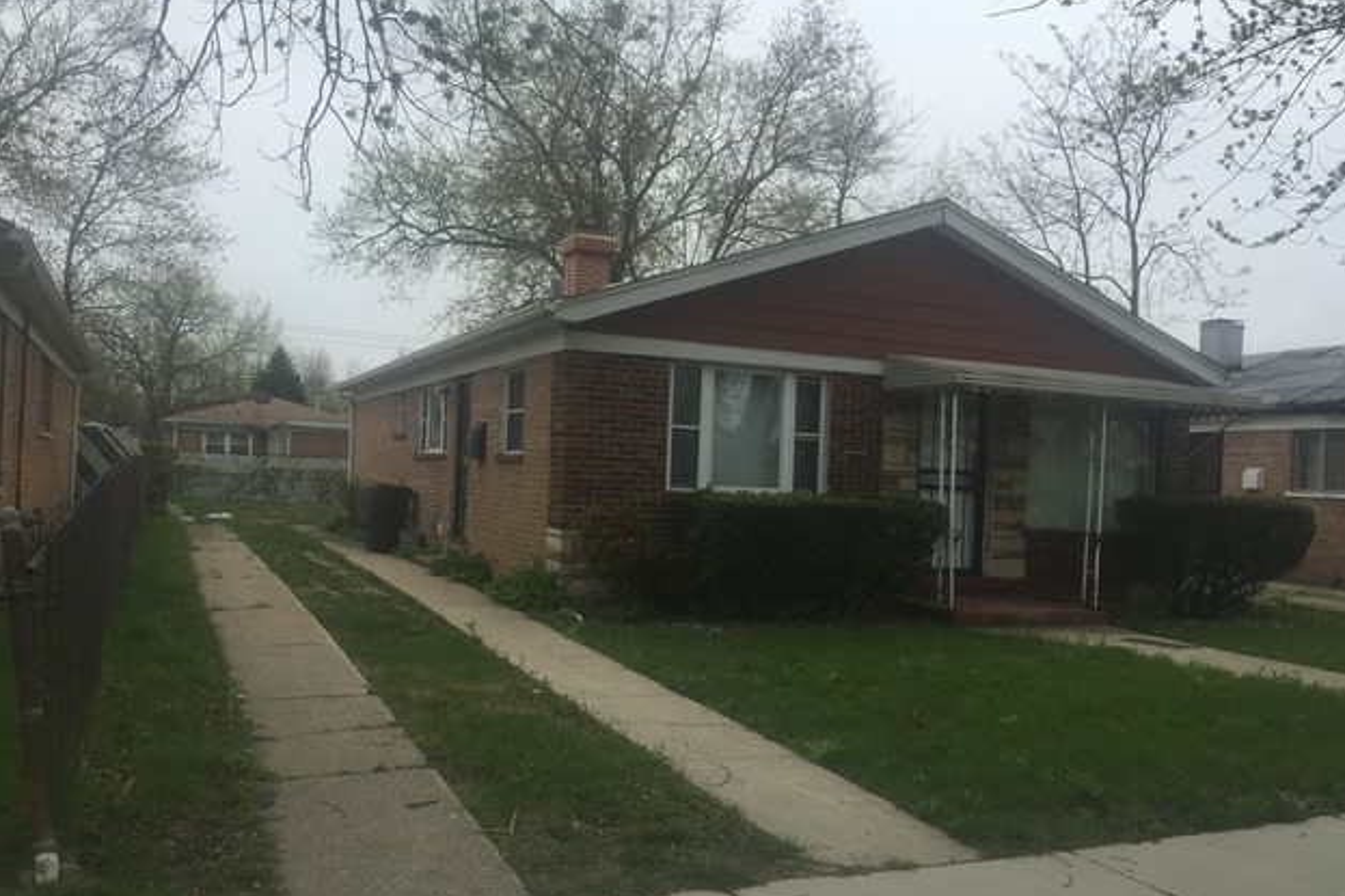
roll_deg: -2.0
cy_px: 490
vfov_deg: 42.3
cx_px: 689
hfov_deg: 60.3
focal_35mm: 31
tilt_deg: +1.1
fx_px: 1158
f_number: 2.2
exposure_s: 1/1199
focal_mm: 4.15
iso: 32
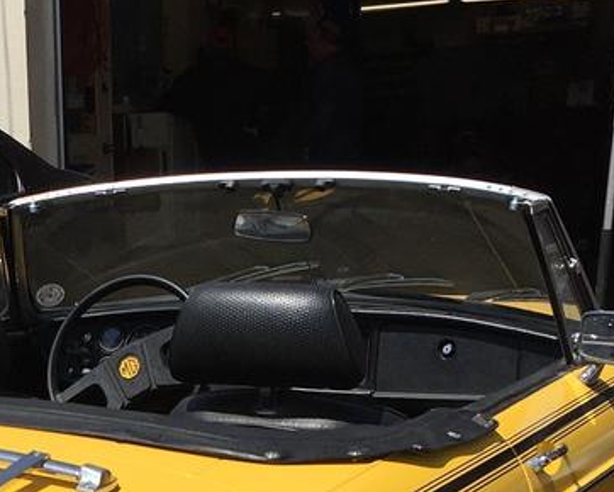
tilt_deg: -14.9
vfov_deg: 14.7
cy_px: 645
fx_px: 1818
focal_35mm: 100
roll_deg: +1.5
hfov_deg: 18.8
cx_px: 37
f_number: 2.2
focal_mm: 4.15
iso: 32
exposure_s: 1/3300
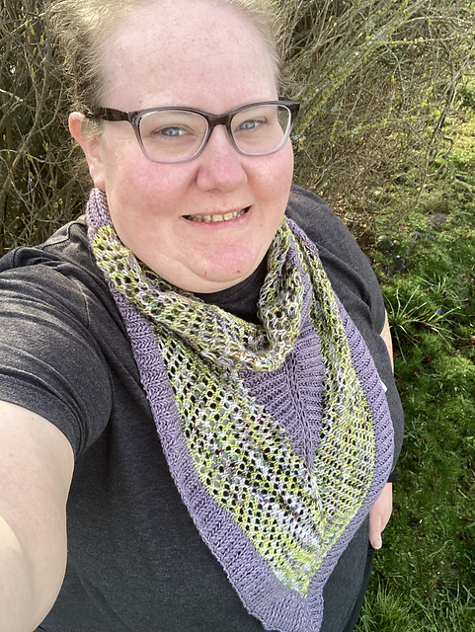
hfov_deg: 44.2
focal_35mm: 32
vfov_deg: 56.8
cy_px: 316
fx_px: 585
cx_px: 238
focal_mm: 2.87
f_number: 2.2
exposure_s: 1/138
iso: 20
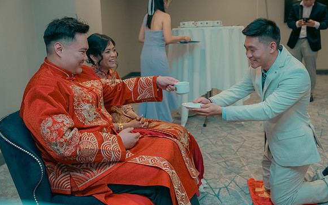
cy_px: 97
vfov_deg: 33.6
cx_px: 163
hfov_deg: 51.5
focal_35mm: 38
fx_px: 340
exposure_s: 1/160
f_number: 3.5
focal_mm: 37
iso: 2500
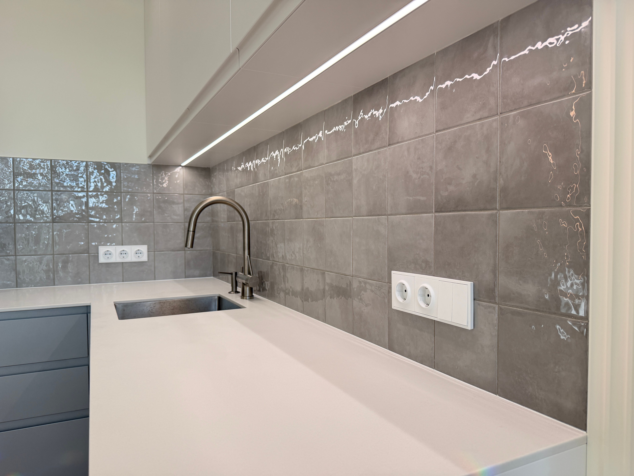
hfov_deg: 71.6
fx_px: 440
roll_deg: +0.3
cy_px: 238
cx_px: 317
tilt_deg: -2.4
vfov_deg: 56.8
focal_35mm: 24
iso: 80
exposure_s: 1/174
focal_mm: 6.76
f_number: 1.78
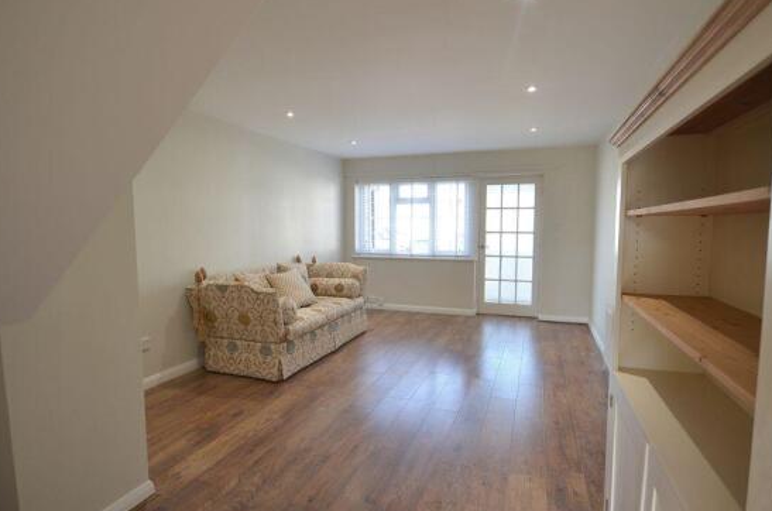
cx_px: 397
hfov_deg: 90.1
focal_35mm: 18
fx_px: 385
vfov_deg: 67.1
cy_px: 253
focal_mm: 10
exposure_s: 1/60
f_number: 4
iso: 400
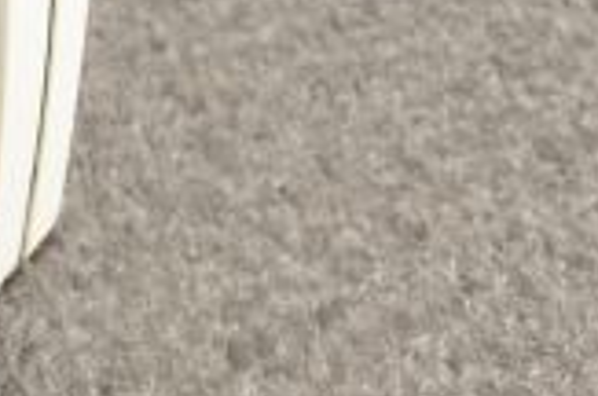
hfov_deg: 10.6
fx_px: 3050
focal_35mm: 184
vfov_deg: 7.4
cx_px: -422
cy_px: -82
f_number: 11
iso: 1600
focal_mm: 50
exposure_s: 1/160
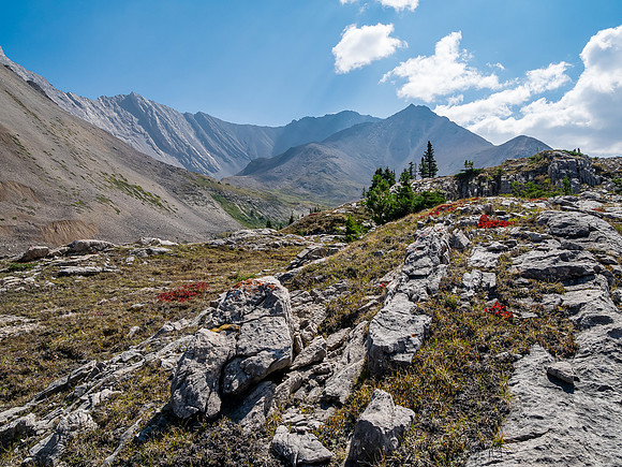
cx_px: 311
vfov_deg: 56.8
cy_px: 234
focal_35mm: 24
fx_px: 431
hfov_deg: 71.6
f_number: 8
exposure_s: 1/320
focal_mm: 12
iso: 200
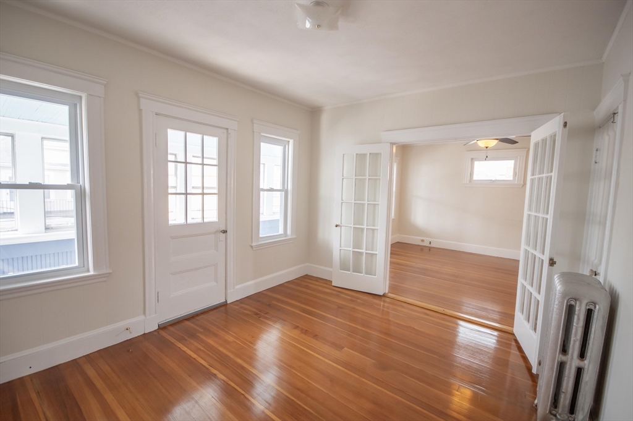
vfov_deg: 77.2
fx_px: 264
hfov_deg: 100.4
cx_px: 316
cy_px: 210
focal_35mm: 15
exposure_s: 1/80
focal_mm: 10
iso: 320
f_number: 4
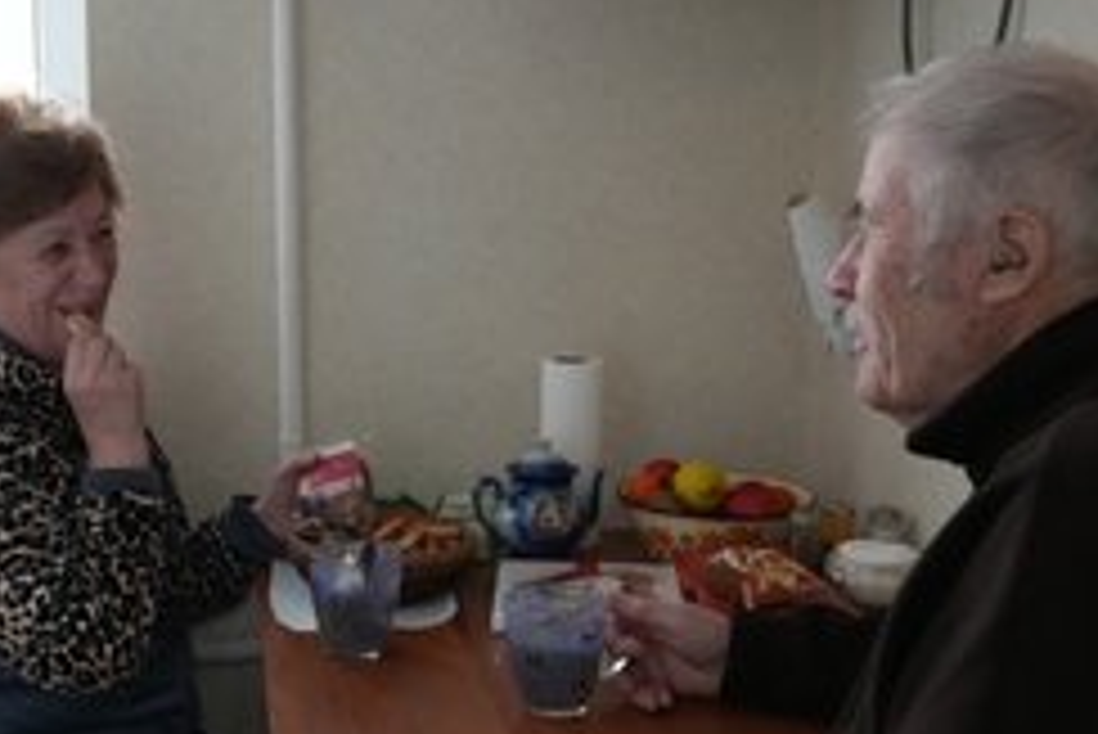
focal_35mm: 54
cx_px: 423
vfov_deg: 25.1
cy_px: 376
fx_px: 1648
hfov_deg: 36.7
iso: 12800
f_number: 3.5
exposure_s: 1/160
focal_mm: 33
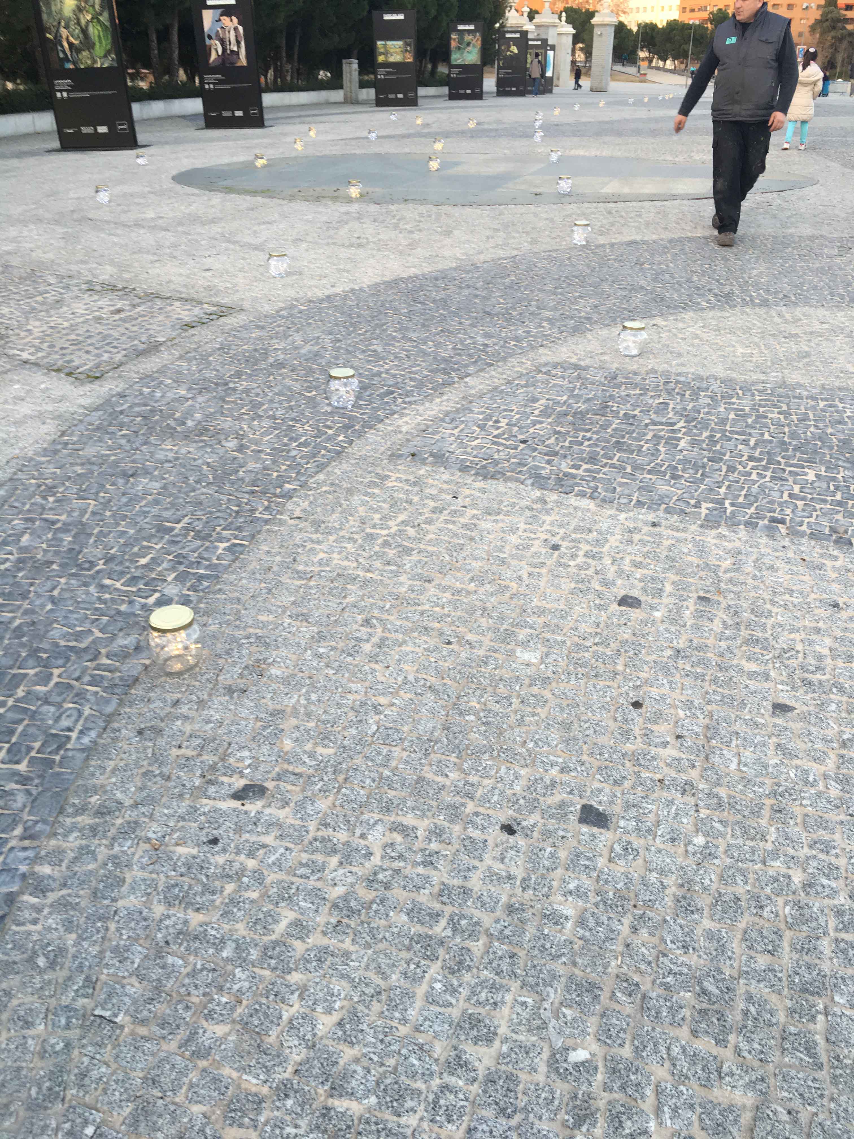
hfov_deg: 48.2
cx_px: 427
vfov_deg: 61.7
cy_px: 570
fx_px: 954
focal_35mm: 29
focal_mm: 4.15
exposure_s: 1/50
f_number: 2.2
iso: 32
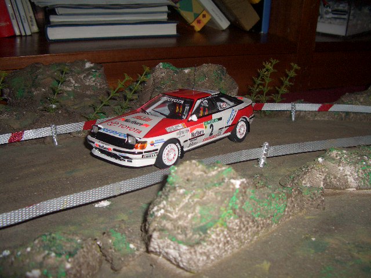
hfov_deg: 52.6
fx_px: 375
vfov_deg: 40.7
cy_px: 139
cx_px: 186
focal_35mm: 35
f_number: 2.6
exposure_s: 1/60
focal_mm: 5.8
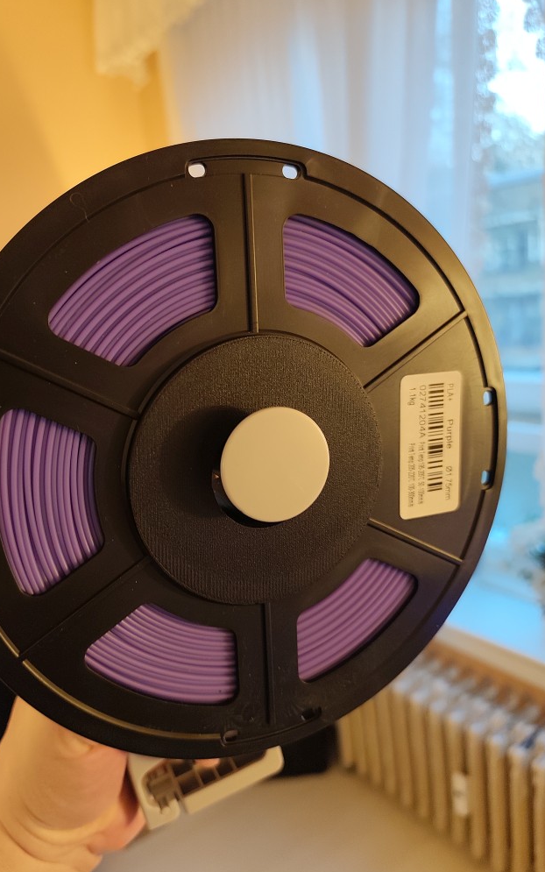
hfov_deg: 49.1
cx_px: 226
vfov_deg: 72.5
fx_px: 594
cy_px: 442
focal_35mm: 25
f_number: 1.65
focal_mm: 6.19
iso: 640
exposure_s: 1/33.3
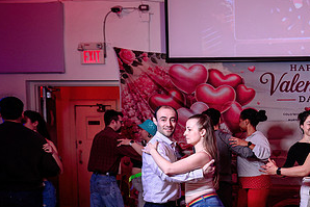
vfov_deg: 25.9
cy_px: 172
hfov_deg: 36.0
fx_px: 439
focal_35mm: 51
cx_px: 291
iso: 500
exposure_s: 1/160
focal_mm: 24
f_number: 2.8
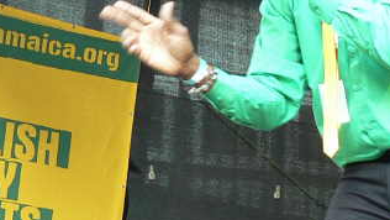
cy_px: 51
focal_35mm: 93
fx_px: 962
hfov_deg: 22.9
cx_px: 185
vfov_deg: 13.0
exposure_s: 1/30
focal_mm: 7.8
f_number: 2.8
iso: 150
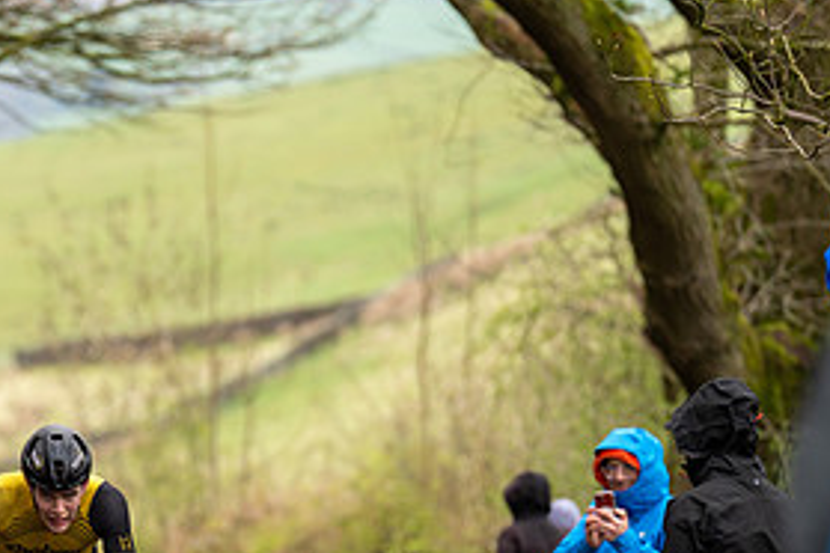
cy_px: 554
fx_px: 9452
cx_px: 110
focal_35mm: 410
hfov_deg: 5.0
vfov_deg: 3.4
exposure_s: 1/1000
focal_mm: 197
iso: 500
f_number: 3.5
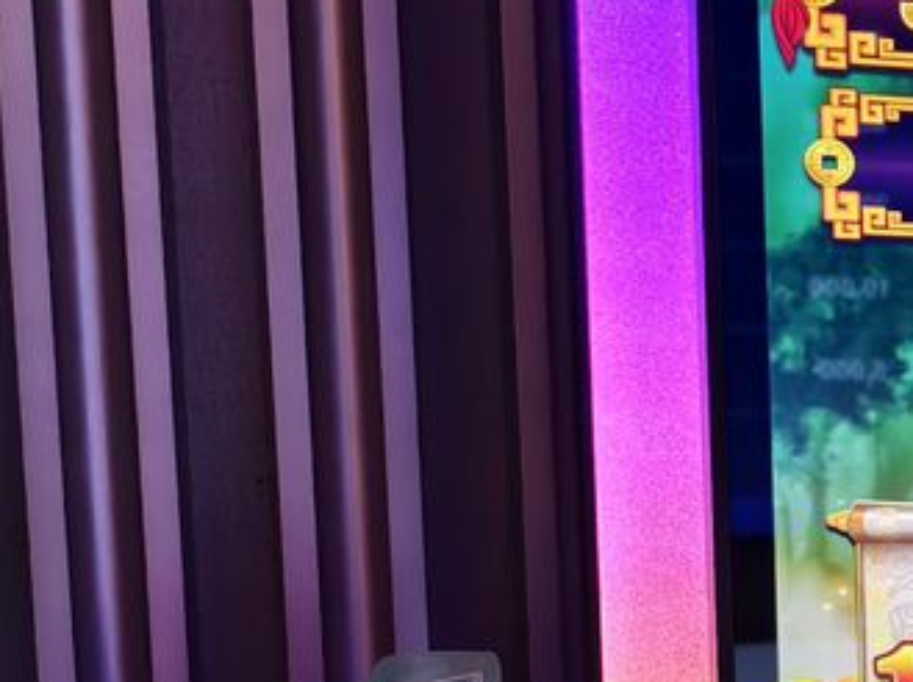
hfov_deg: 14.9
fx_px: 2766
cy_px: 775
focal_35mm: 105
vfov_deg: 13.7
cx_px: 1898
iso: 387
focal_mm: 6.54
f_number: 1.57
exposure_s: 1/232
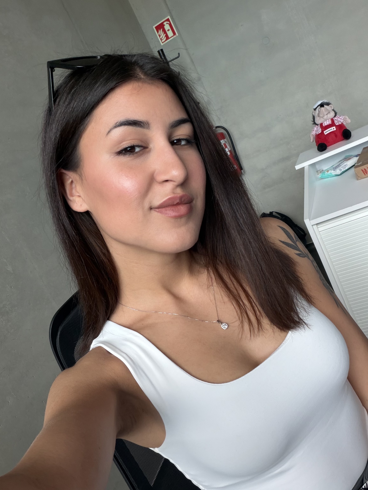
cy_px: 245
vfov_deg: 60.0
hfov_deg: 46.8
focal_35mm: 30
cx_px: 184
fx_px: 425
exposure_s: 1/92
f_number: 1.9
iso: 80
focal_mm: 2.71
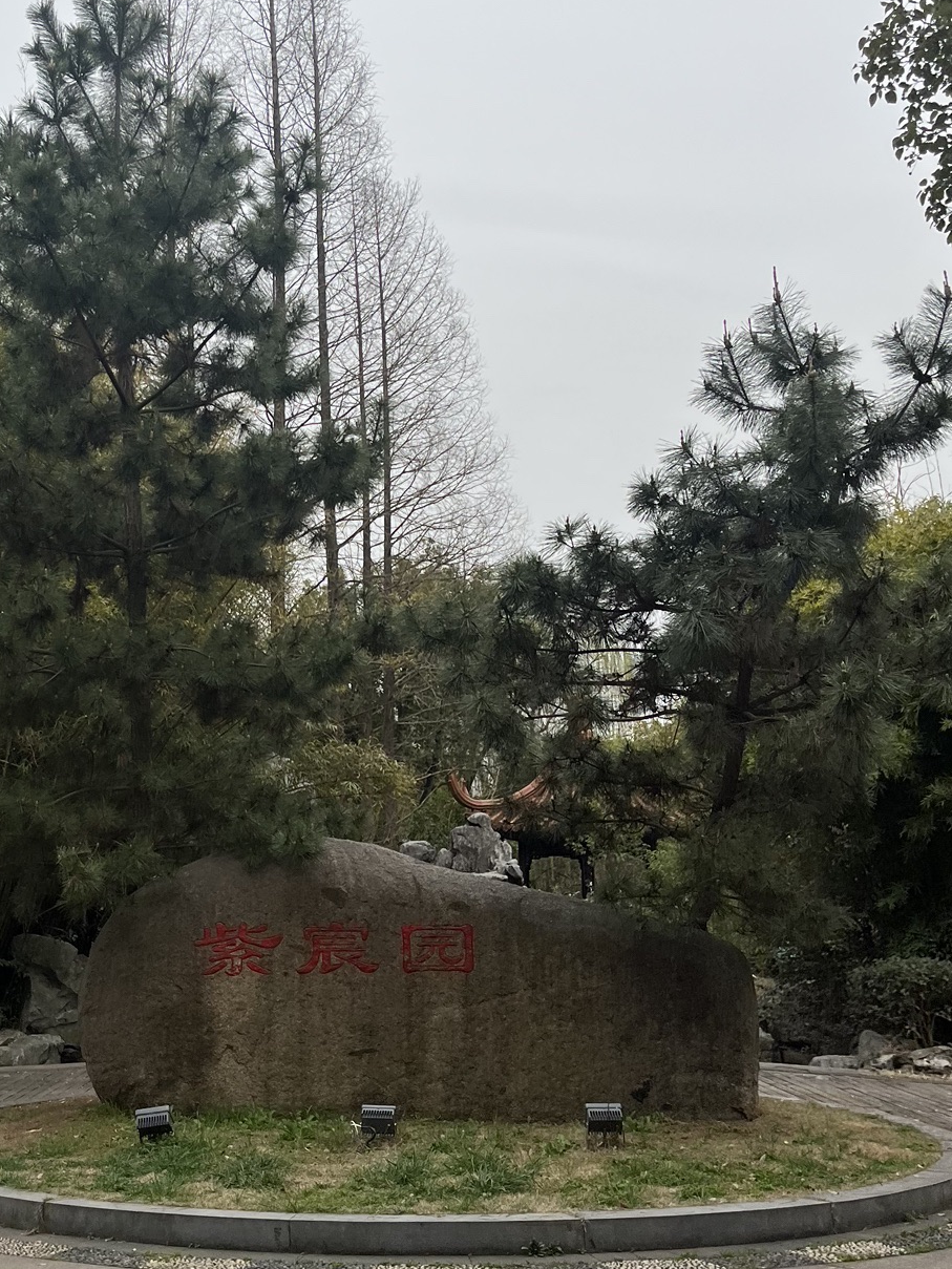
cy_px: 564
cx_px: 249
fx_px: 1576
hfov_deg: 33.0
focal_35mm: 43
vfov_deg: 43.8
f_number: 1.6
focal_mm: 5.1
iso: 50
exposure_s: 1/608
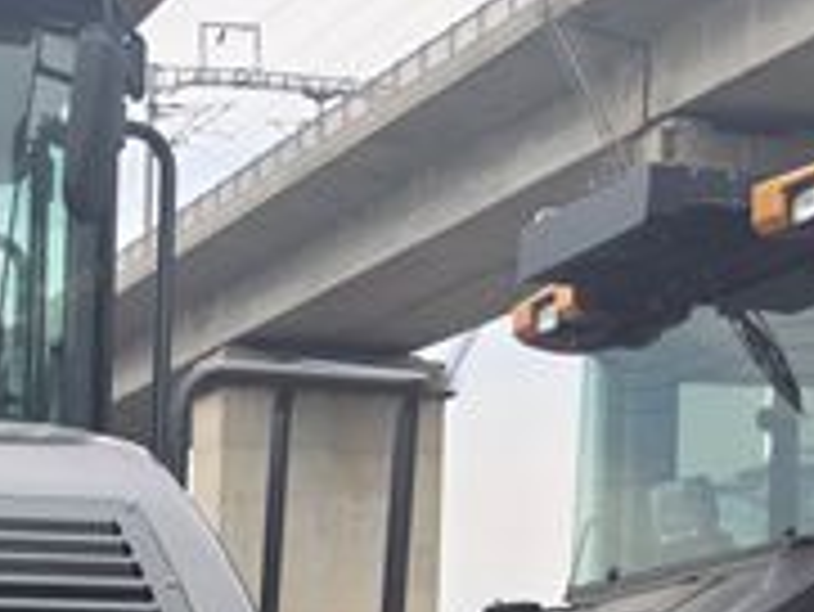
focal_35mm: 106
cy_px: 976
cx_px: -238
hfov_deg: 17.4
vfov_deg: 13.1
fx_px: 2494
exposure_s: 1/4348
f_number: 2
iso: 50
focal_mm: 5.75
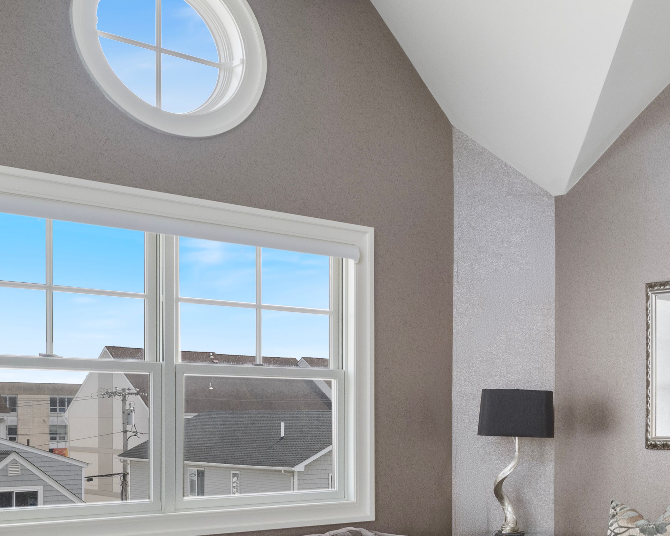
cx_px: 651
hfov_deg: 33.5
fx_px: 1025
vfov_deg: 28.8
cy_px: 419
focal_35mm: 52
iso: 320
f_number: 11
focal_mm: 15.5
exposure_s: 1/2.5
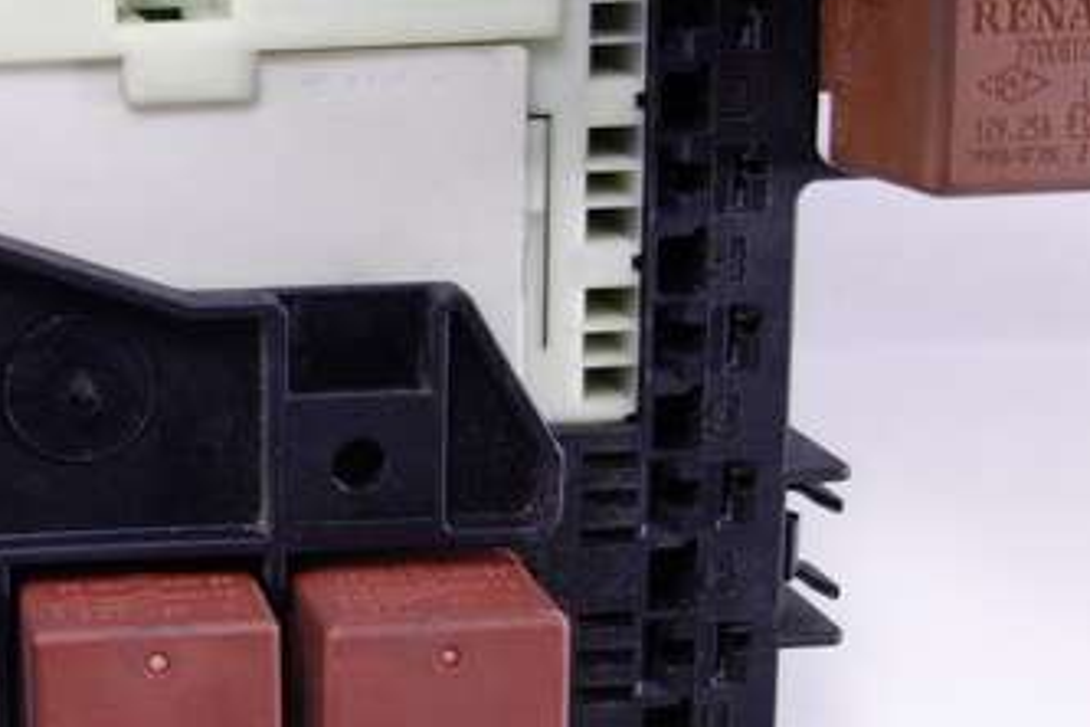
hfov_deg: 27.4
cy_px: 211
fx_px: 2089
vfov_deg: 19.6
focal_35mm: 69
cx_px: -33
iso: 125
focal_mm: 10.4
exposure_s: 1/100
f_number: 1.8
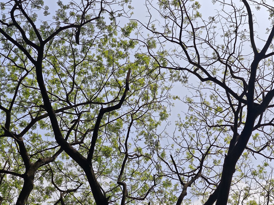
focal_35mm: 46
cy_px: 102
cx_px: 137
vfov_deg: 31.5
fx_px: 364
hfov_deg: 41.2
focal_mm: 6.55
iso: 50
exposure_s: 1/4435
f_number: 1.6
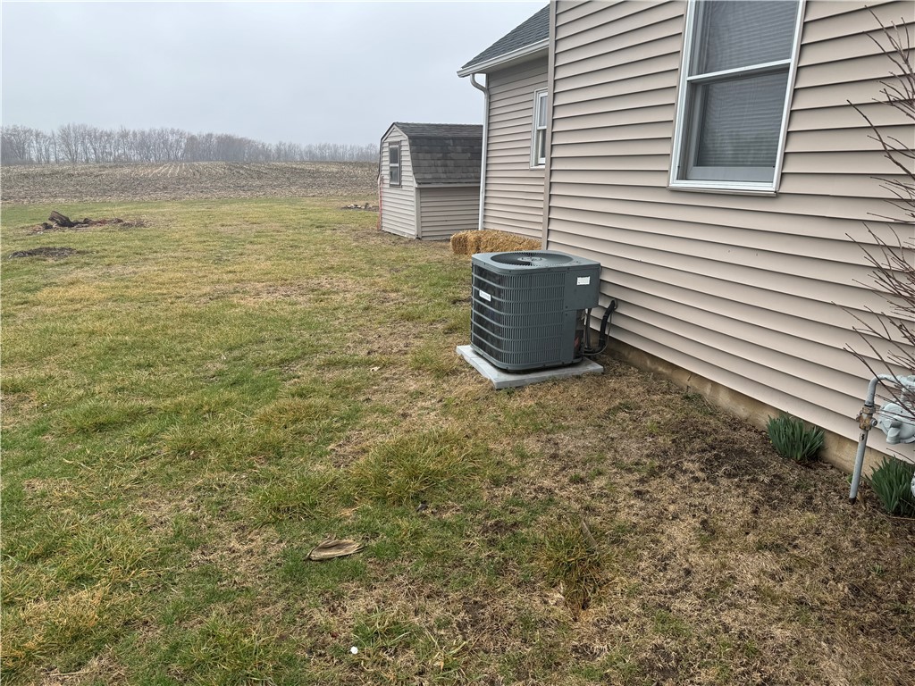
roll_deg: +0.4
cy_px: 343
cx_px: 458
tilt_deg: -16.8
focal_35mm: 24
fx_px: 634
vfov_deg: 56.8
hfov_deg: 71.6
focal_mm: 6.76
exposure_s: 1/1059
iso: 80
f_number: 1.78
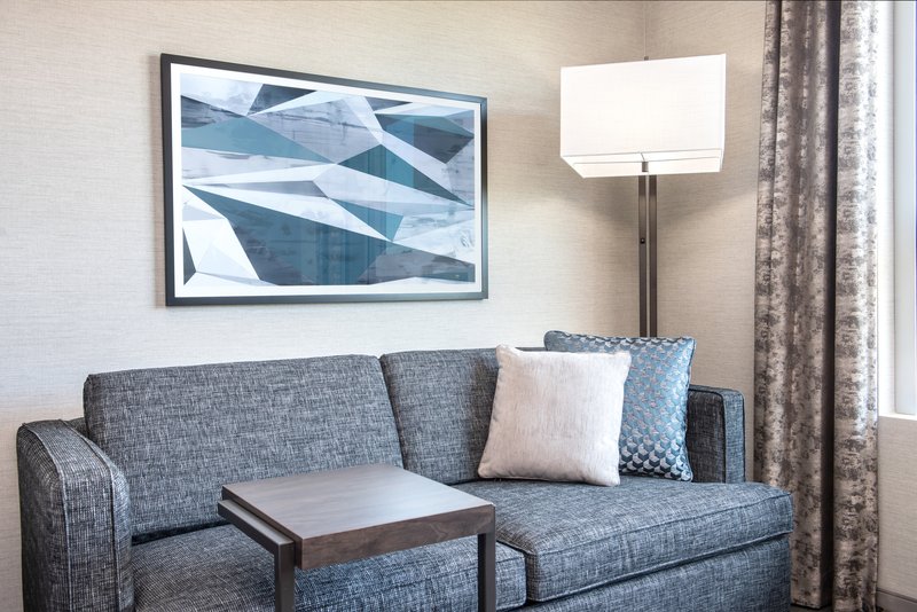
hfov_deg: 58.7
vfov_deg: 41.1
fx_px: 815
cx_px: 458
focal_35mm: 32
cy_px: 306
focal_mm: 32
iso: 200
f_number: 8
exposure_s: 1/10
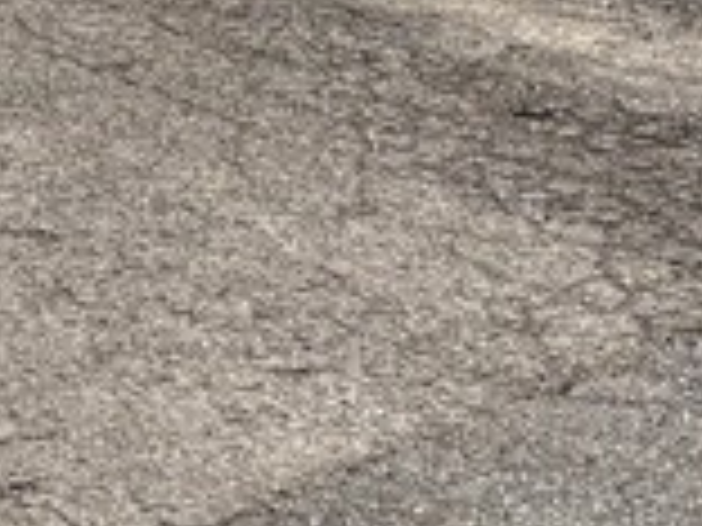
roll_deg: +0.6
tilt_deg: -0.3
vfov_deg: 7.8
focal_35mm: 171
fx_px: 3468
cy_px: -886
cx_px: 252
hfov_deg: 11.5
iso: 50
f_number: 1.6
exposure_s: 1/5814
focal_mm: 5.96
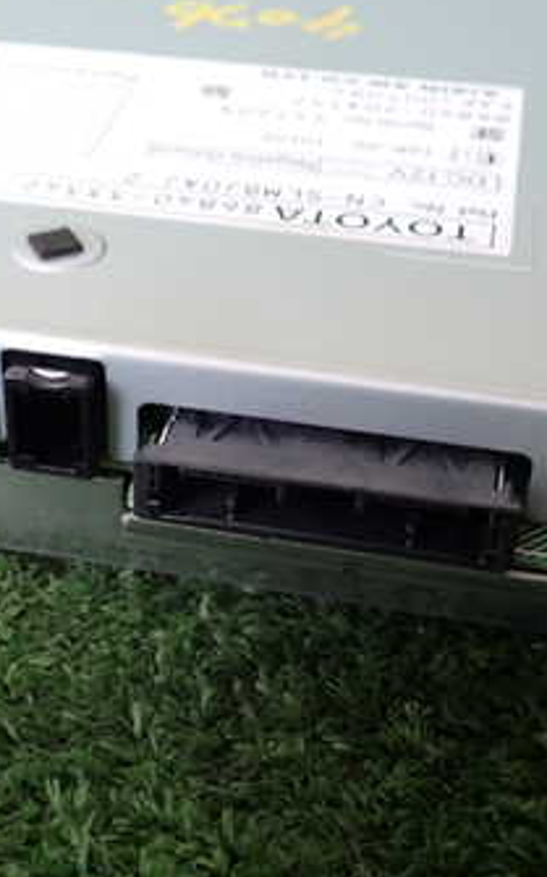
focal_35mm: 57
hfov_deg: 22.6
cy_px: 448
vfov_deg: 35.7
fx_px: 1361
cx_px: 165
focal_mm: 5.4
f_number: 2.3
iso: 200
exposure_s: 1/100
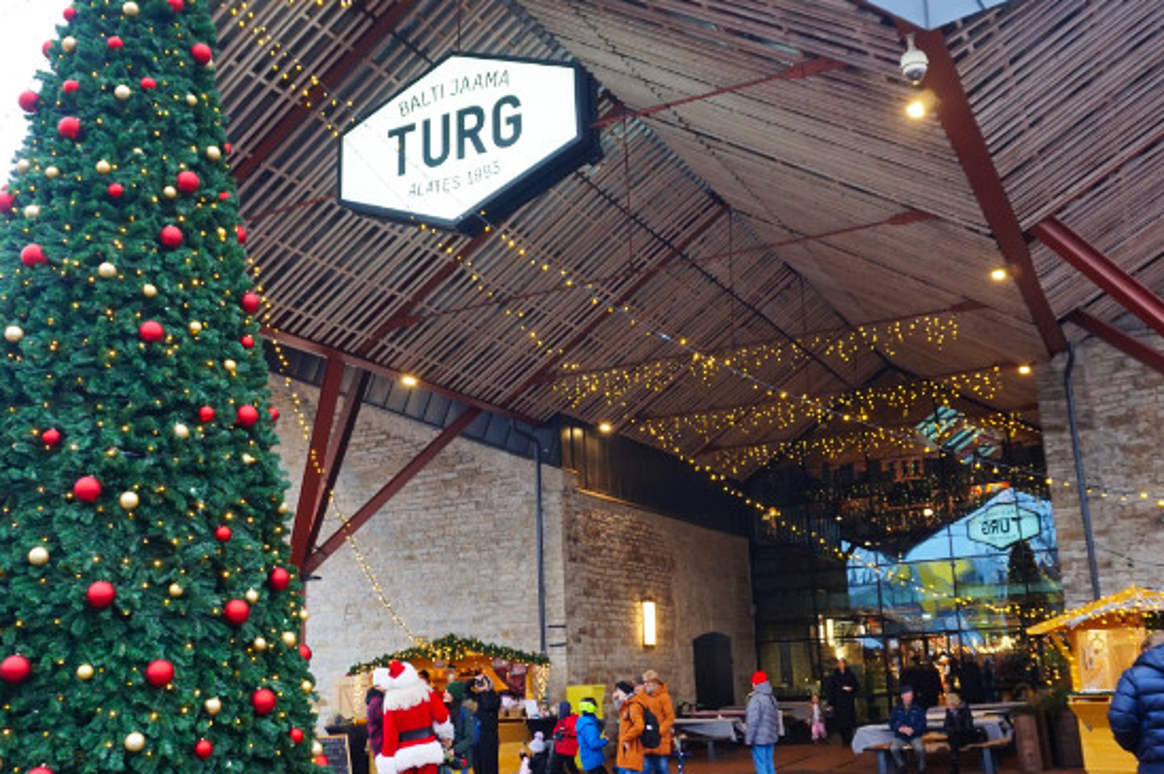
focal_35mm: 35
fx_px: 1131
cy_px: 398
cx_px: 609
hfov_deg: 54.5
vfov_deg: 37.8
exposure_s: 1/60
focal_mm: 16
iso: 400
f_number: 4
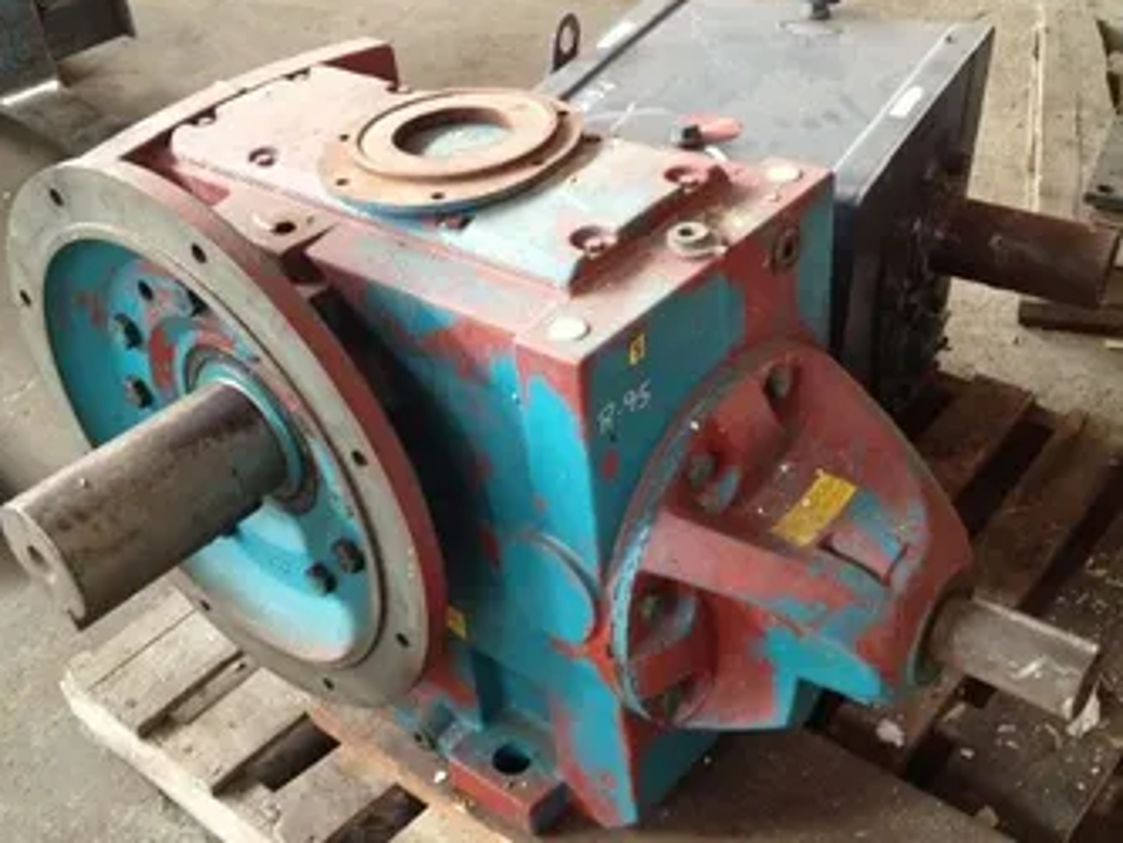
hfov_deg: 44.8
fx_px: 1363
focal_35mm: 42
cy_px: 432
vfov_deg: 34.4
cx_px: 556
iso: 320
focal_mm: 4.28
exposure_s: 1/20
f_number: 2.4
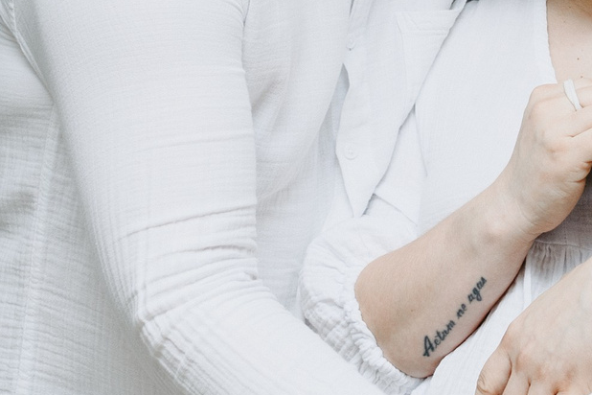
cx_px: 584
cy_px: -108
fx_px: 2384
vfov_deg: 9.3
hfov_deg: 14.0
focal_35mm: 145
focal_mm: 35
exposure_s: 1/160
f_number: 4
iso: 200
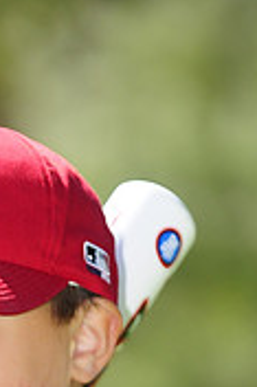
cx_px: -38
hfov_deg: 2.1
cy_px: 473
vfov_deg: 3.1
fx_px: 7174
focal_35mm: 669
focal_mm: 135
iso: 200
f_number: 3.5
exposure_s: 1/1000
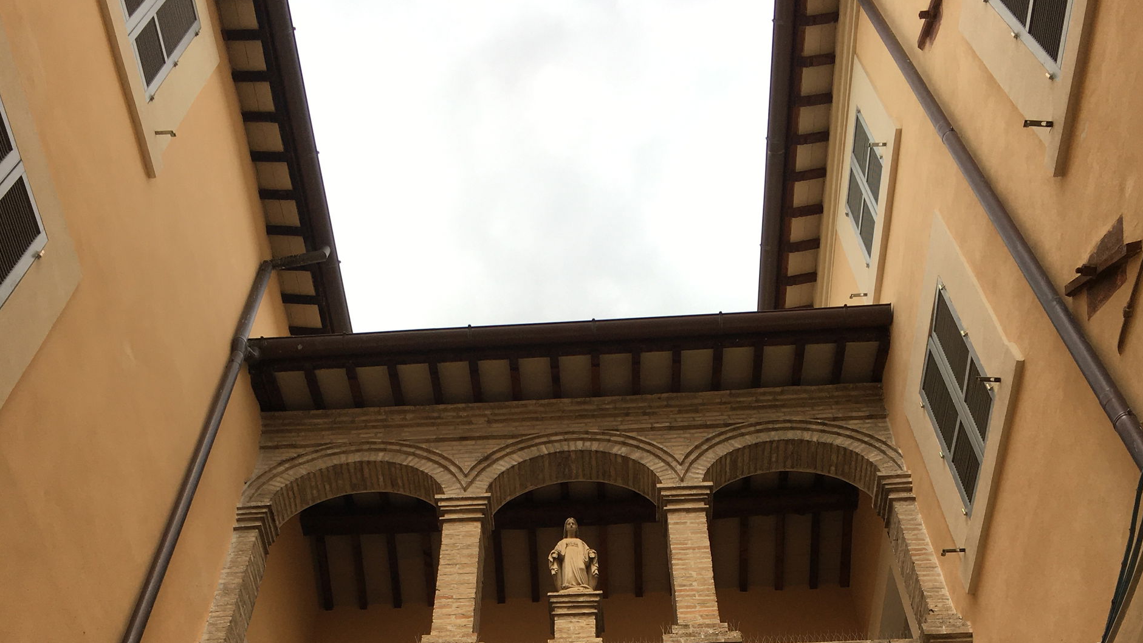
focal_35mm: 43
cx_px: 573
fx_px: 1303
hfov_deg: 47.4
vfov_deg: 25.0
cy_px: 766
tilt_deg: +46.3
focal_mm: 4.15
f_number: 2.2
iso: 25
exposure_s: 1/527
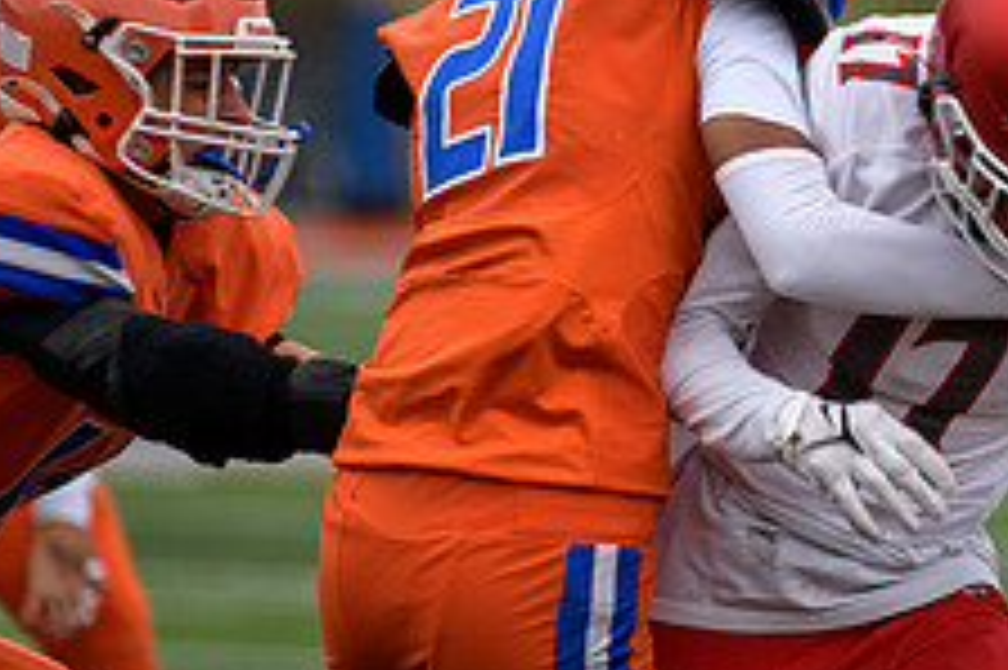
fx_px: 21767
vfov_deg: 1.8
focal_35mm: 778
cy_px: 277
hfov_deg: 2.7
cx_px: 1170
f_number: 3.5
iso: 360
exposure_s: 1/1000
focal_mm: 300
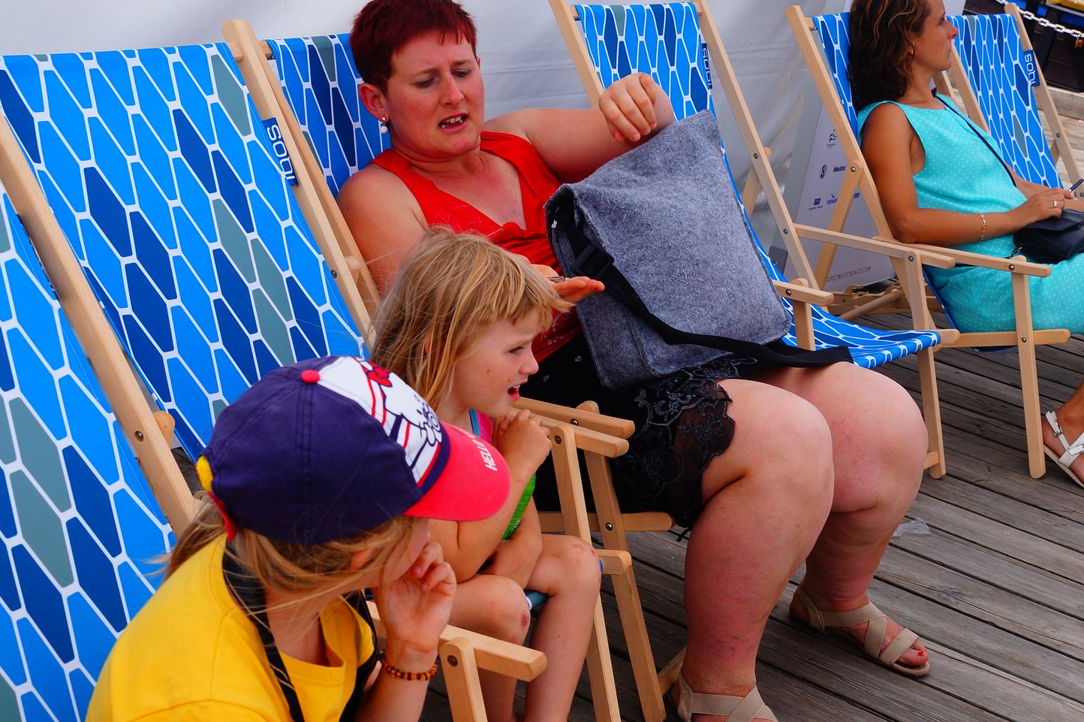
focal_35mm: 54
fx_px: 1625
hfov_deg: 36.9
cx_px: 544
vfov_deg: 24.9
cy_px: 487
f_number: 8
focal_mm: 26
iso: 100
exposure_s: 1/250
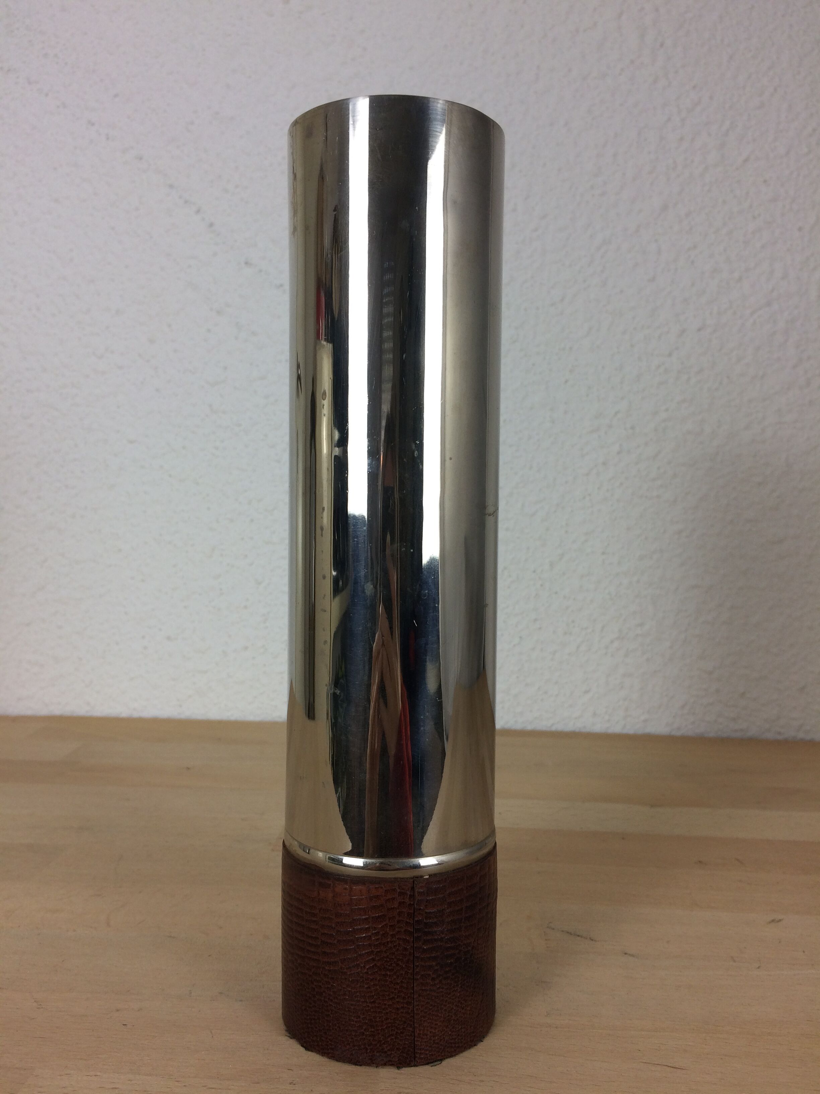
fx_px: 916
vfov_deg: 61.7
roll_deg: +0.4
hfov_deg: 48.2
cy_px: 547
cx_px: 410
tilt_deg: -3.9
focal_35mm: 29
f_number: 2.2
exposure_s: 1/50
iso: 50
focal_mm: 4.15
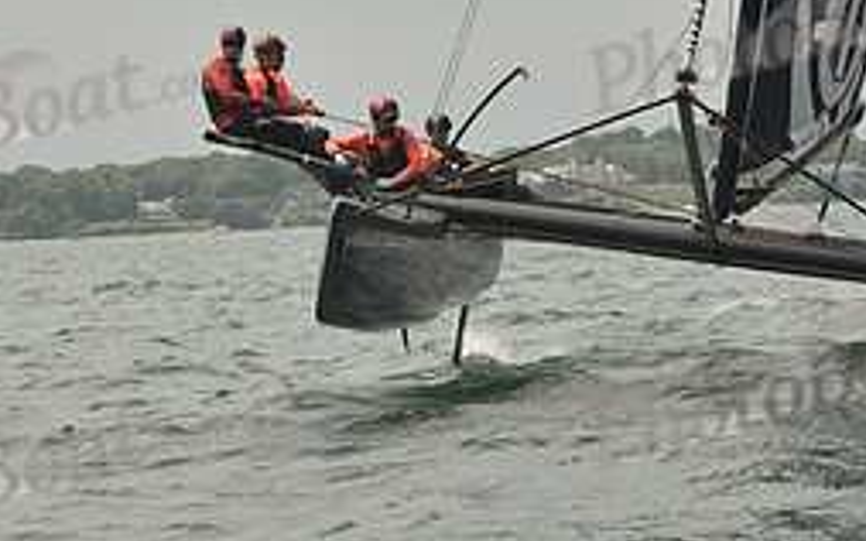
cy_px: 252
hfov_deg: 11.2
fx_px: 4412
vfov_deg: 7.0
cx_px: 414
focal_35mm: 187
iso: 250
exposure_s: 1/640
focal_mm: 80
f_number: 7.1
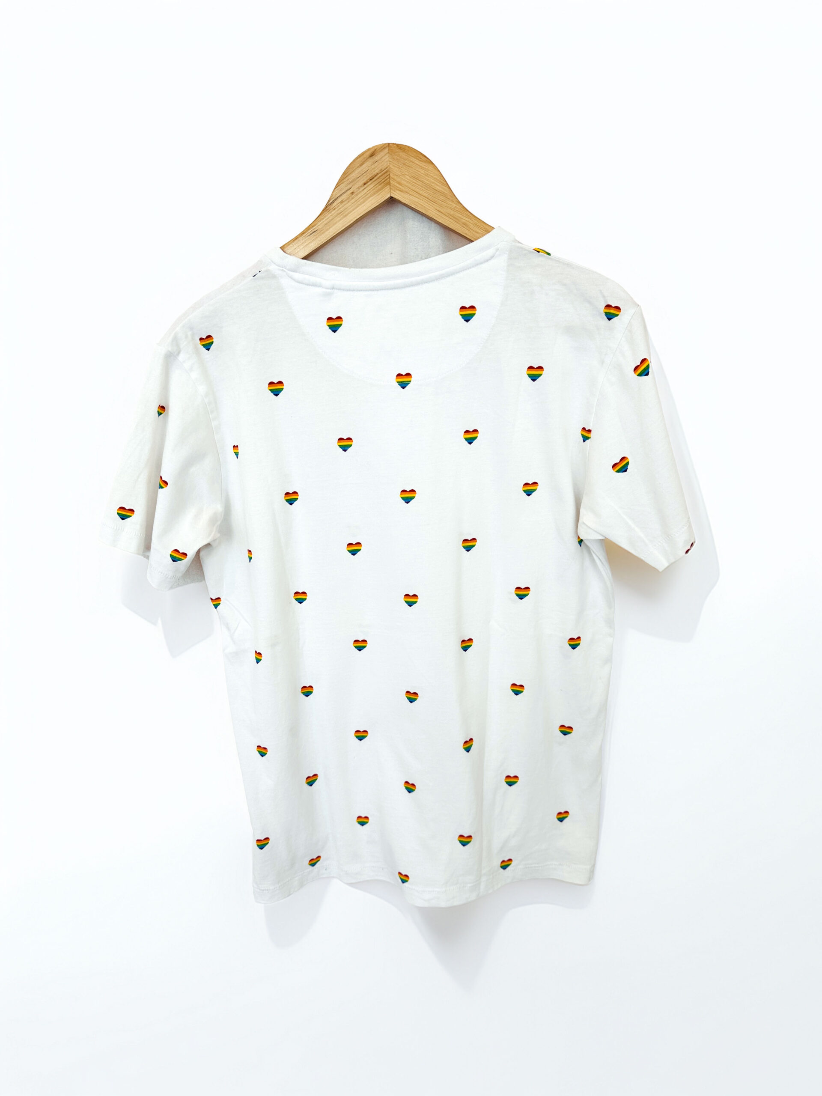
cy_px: 548
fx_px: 760
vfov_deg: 71.6
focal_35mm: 24
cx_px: 411
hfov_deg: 56.8
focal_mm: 6.86
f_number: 1.78
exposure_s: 1/379
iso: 80
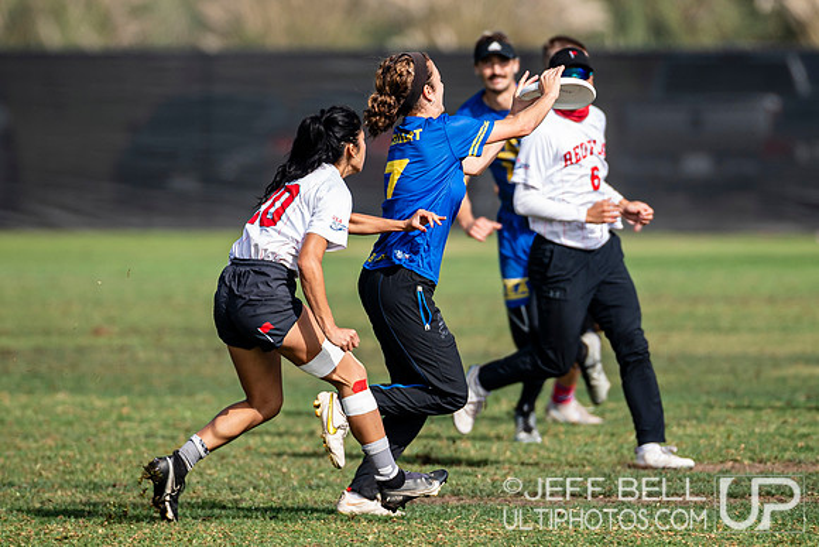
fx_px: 13683
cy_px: 264
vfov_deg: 2.3
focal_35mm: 601
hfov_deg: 3.4
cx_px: 482
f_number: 3.2
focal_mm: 300
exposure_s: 1/1250
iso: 100
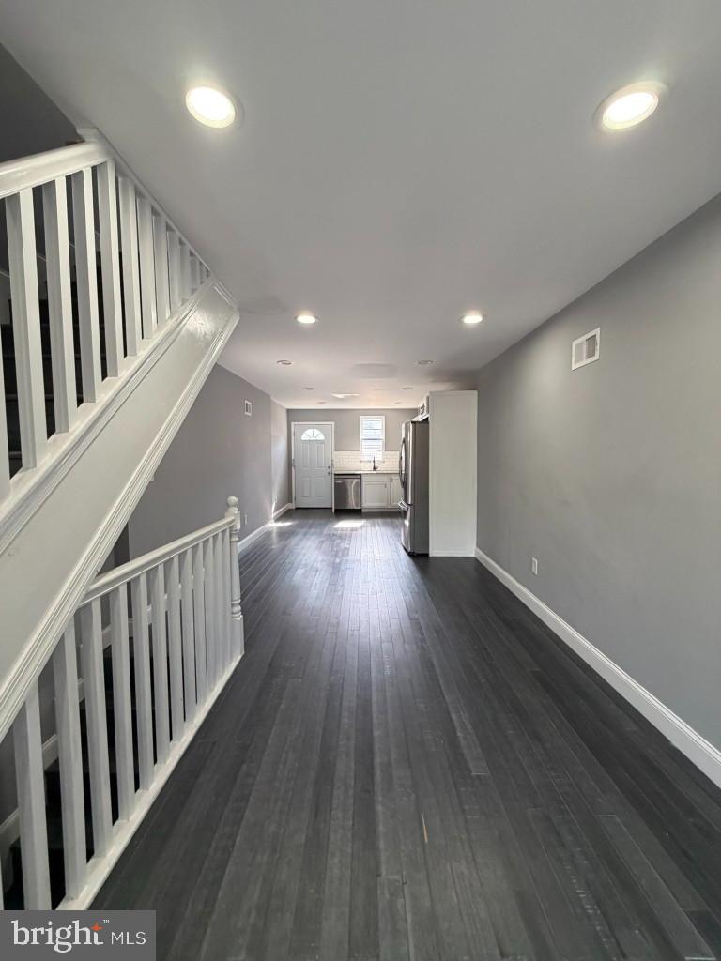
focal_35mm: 14
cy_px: 480
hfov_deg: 85.7
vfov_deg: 102.1
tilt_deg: -4.0
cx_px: 360
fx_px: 389
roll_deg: +0.0
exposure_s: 1/120
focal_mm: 2.22
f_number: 2.2
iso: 250
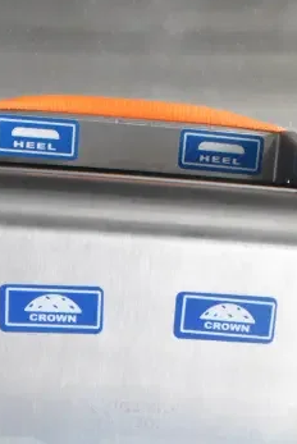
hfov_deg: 17.3
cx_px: 95
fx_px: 976
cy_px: 538
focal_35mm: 79
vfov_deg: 23.4
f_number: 6.3
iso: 6400
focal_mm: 20
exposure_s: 1/160
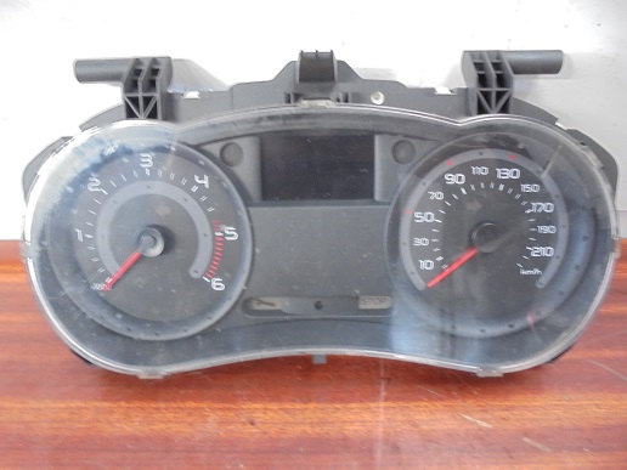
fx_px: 471
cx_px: 314
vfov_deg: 53.1
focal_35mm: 26
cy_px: 235
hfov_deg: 67.3
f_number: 3.5
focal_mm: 4.6
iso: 400
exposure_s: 1/8
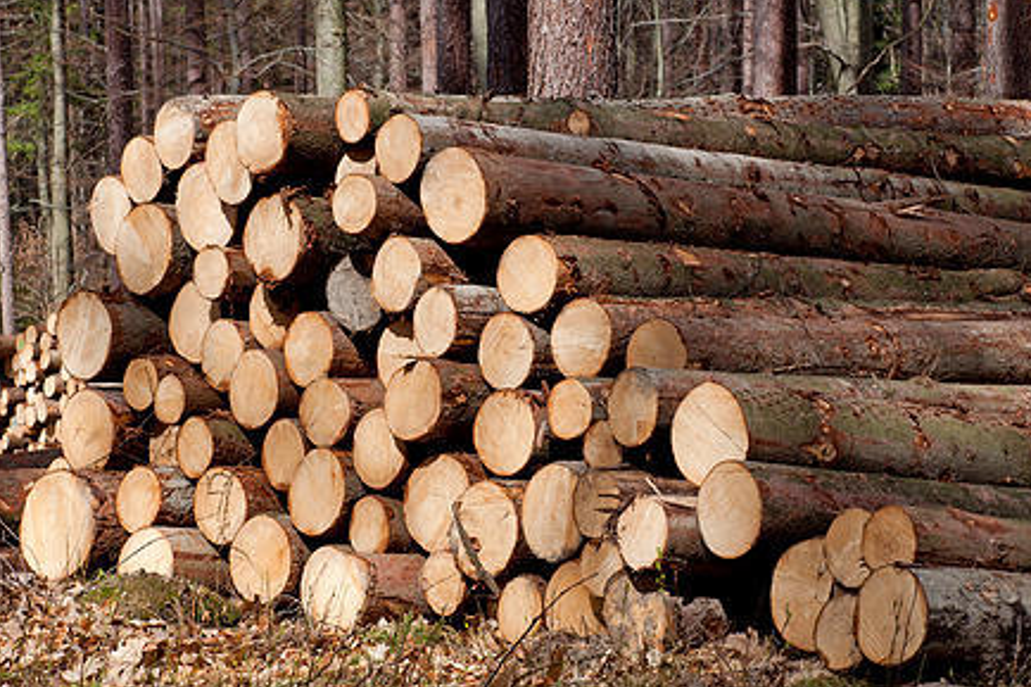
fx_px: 3120
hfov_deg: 18.8
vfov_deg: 12.6
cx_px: 507
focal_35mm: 109
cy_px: 345
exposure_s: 1/400
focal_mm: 70
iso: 200
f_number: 8
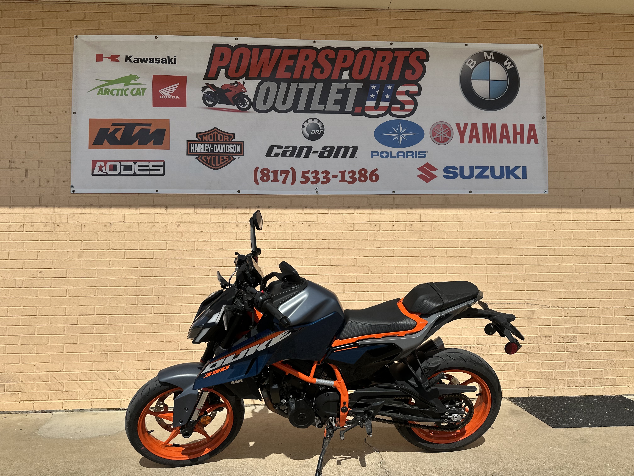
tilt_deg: +3.9
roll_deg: +0.2
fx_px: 440
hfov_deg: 71.6
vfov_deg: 56.8
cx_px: 317
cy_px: 238
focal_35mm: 24
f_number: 1.78
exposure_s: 1/7576
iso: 80
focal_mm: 6.86
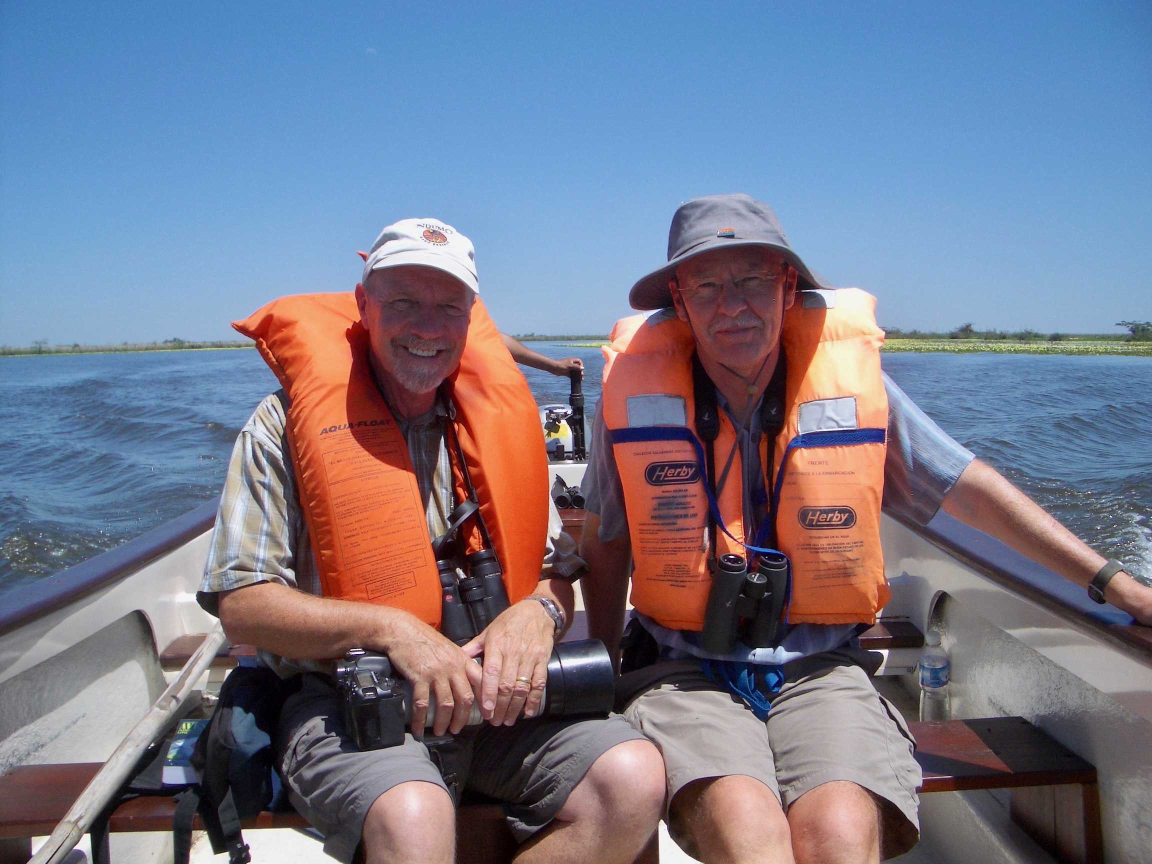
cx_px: 576
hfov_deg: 52.6
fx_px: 1165
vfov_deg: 40.7
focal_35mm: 35
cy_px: 432
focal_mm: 5.8
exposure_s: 1/800
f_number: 4.3
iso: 50
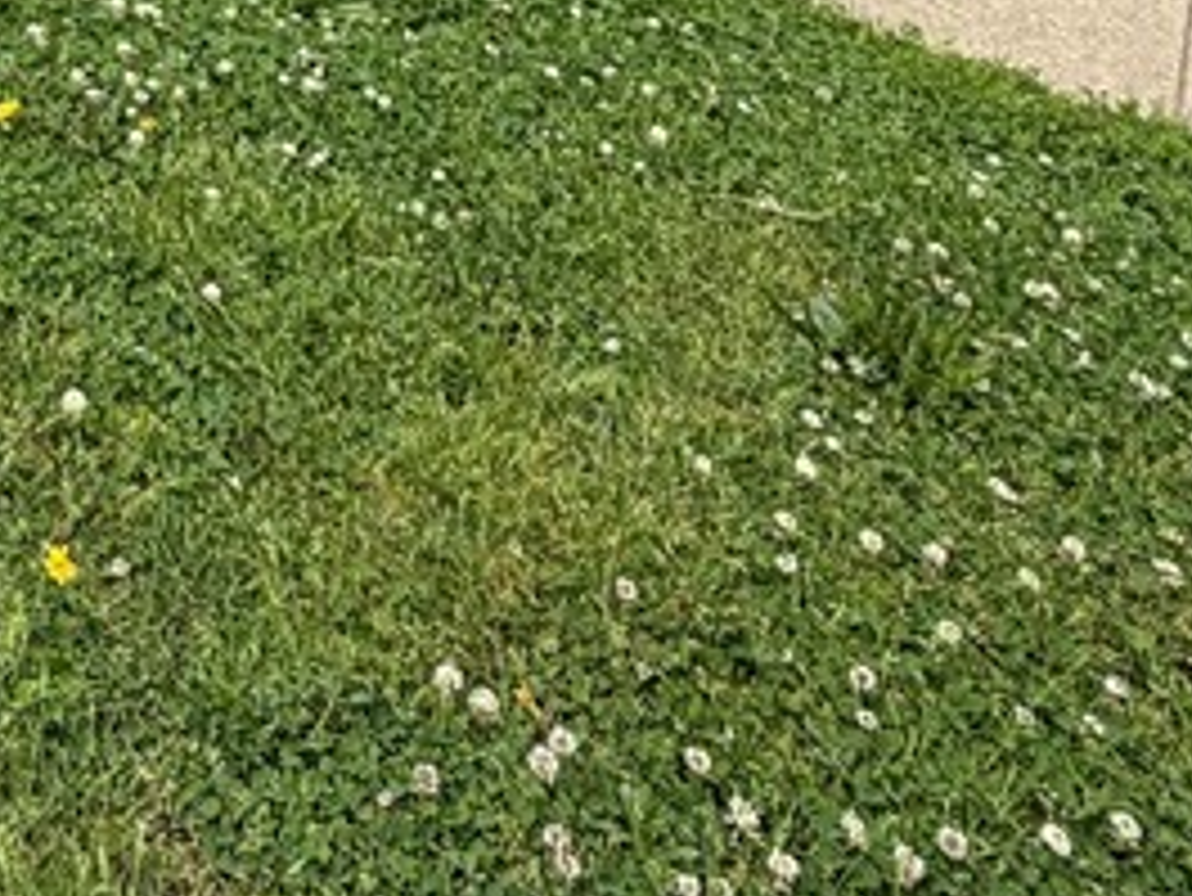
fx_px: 1860
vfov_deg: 19.0
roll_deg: -2.1
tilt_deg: -5.9
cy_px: -806
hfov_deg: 31.7
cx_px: -103
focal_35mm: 54
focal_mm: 2.22
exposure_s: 1/770
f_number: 2.2
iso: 20
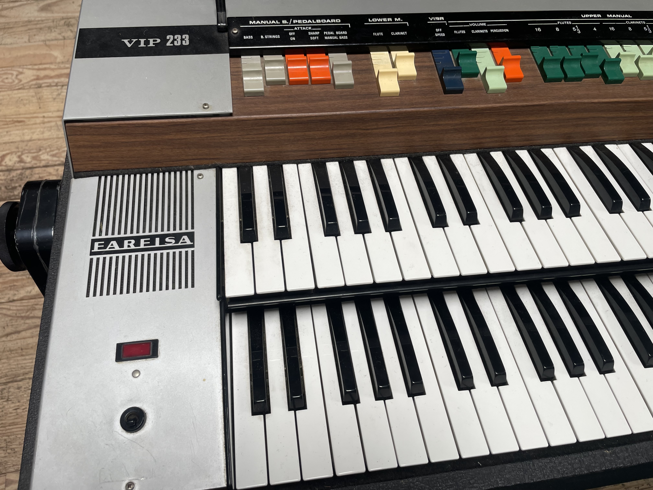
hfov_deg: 67.3
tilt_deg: -63.0
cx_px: 326
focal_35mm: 26
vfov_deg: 53.1
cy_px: 245
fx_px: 490
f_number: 1.6
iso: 32
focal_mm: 4.2
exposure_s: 1/124
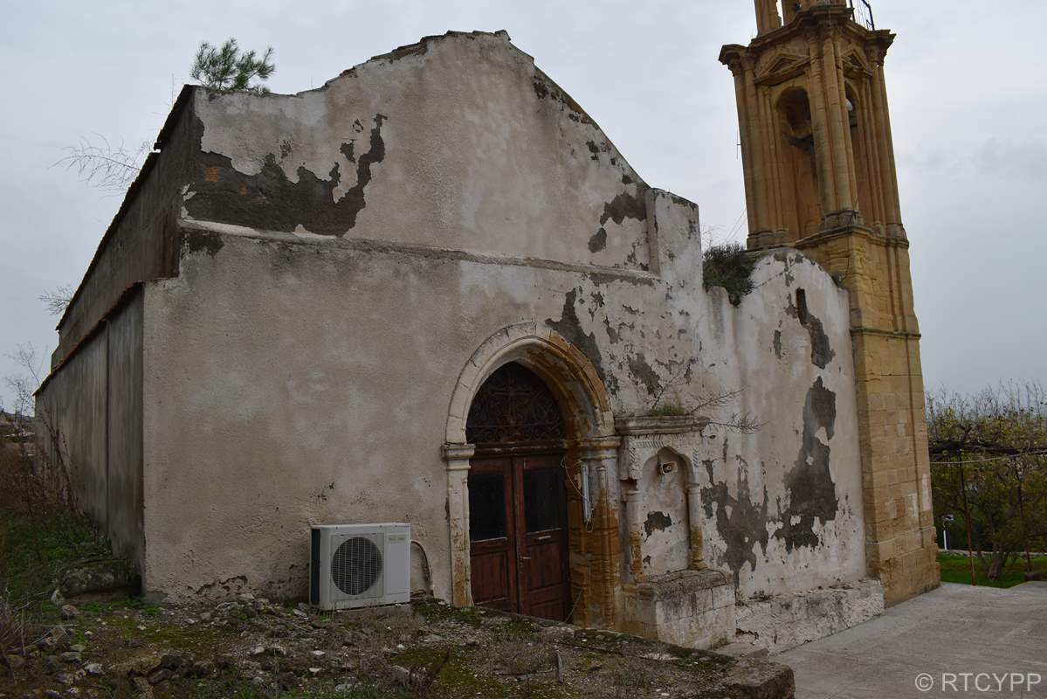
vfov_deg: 48.0
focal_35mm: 27
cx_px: 524
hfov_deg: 67.4
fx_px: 785
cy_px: 350
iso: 180
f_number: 8
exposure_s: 1/250
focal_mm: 18
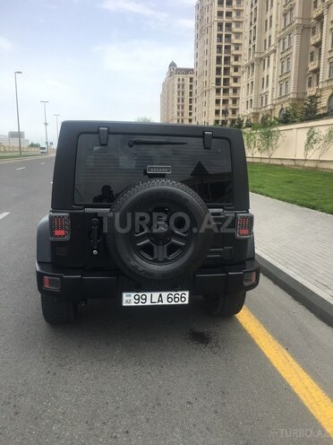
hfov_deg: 48.2
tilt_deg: -9.7
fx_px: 372
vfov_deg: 61.7
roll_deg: -0.2
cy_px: 222
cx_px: 166
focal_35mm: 29
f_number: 2.2
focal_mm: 4.15
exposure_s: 1/1148
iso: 25
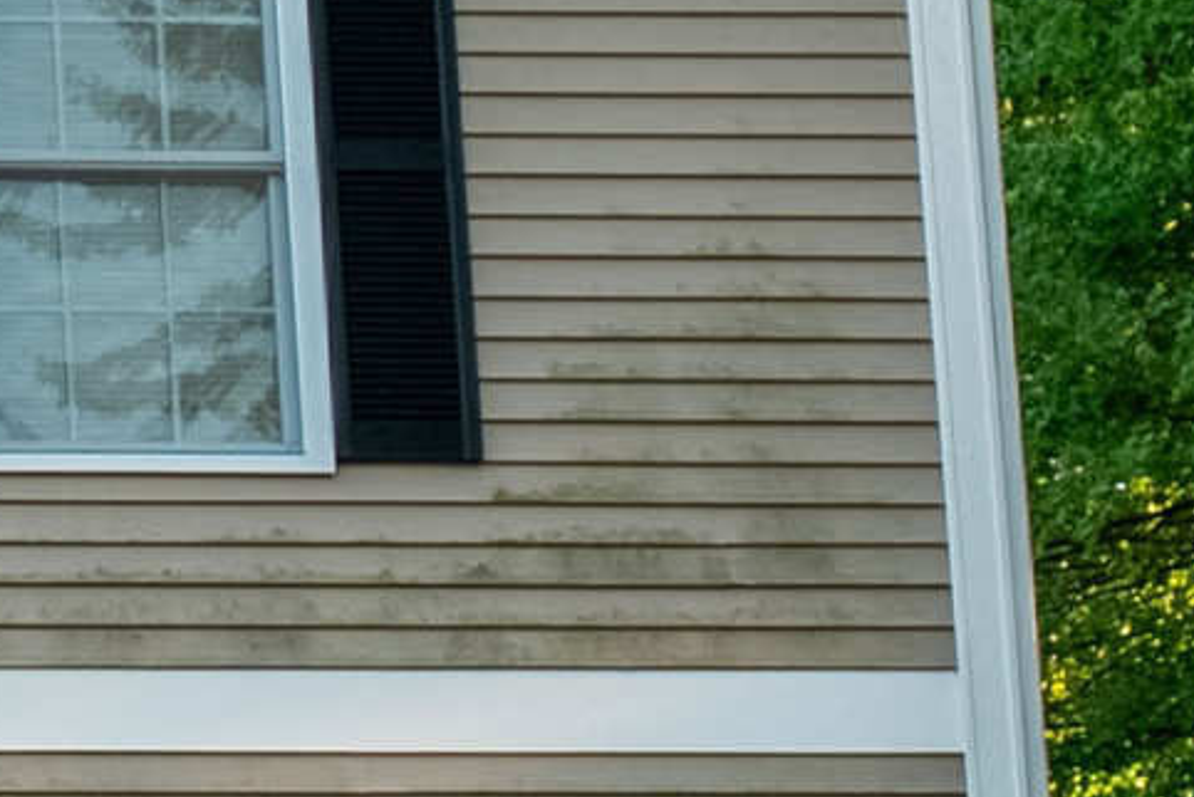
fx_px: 8031
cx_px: -1900
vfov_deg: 5.6
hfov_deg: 7.8
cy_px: 1178
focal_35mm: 242
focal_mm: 38
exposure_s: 1/1250
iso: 640
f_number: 6.3
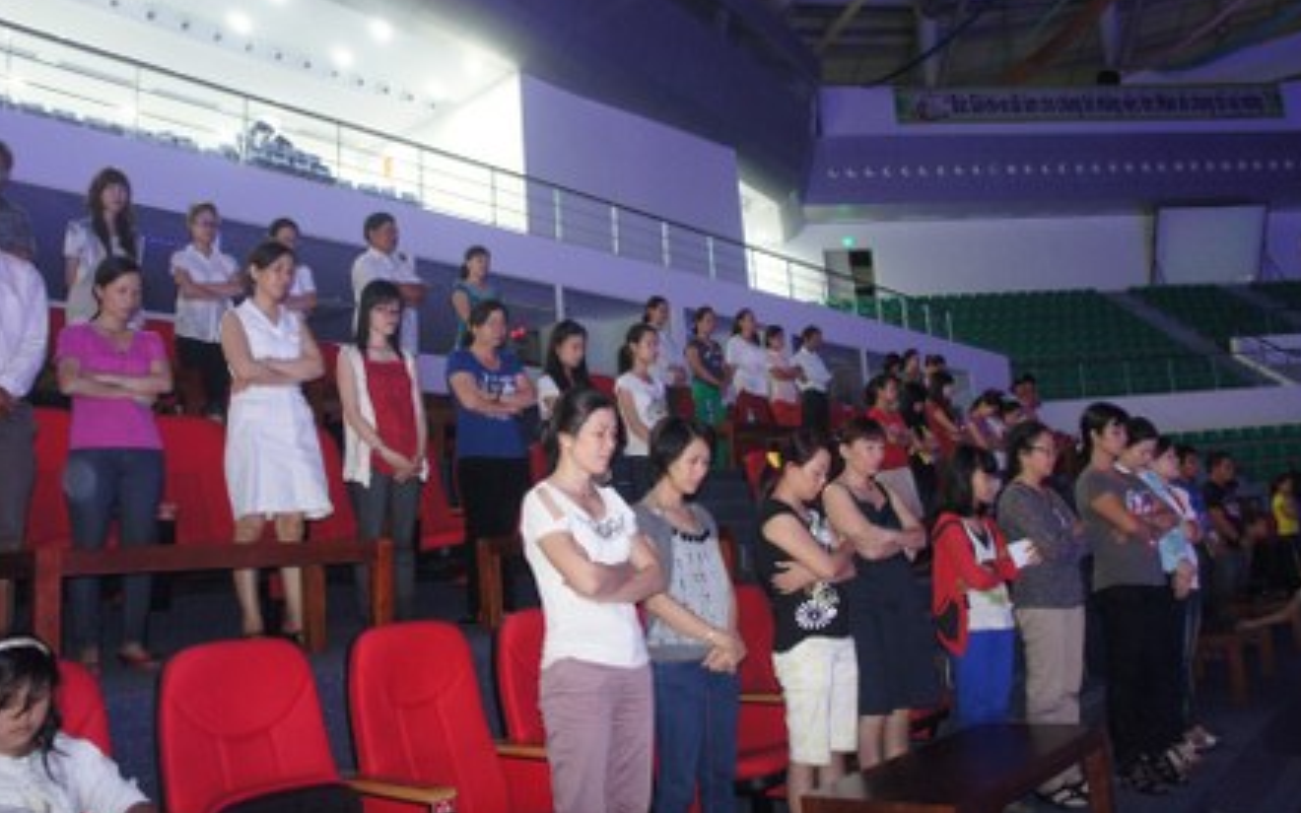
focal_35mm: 28
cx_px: 648
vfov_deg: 44.5
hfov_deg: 66.5
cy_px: 393
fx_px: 993
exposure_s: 1/20
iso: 1600
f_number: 3.5
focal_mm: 18
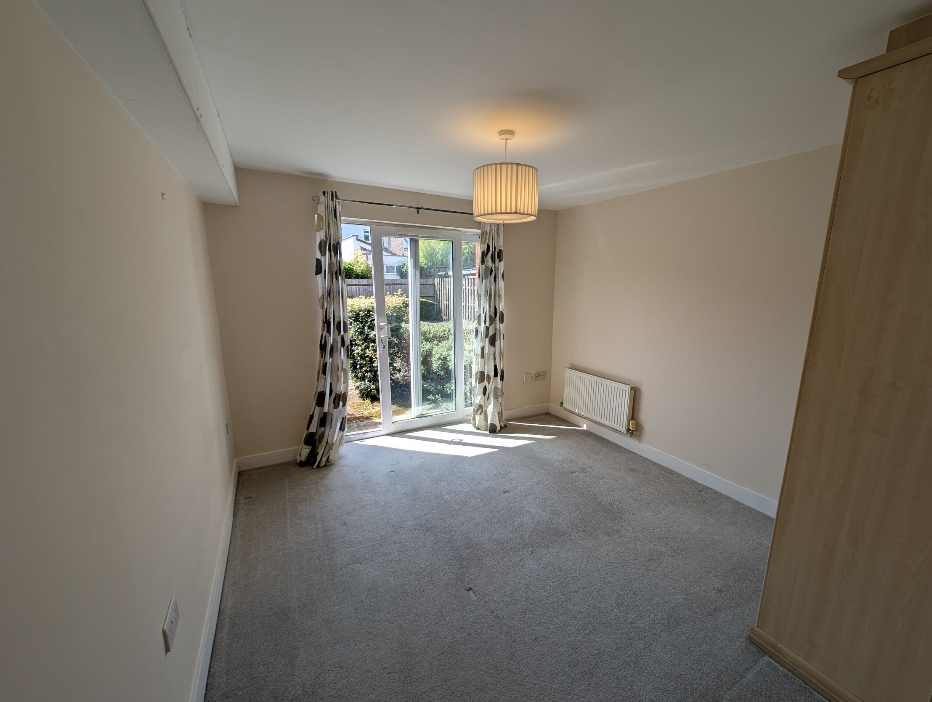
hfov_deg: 106.0
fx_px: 351
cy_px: 361
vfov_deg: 90.0
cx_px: 485
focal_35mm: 13
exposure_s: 1/389
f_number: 1.95
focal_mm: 2.23
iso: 37
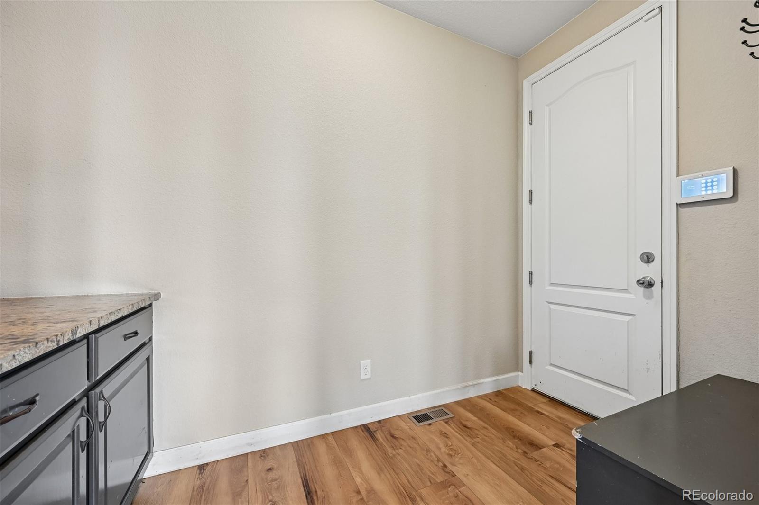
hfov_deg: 104.3
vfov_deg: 81.2
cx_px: 380
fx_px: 295
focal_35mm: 14
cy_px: 252
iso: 400
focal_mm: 14
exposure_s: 1/4
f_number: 9
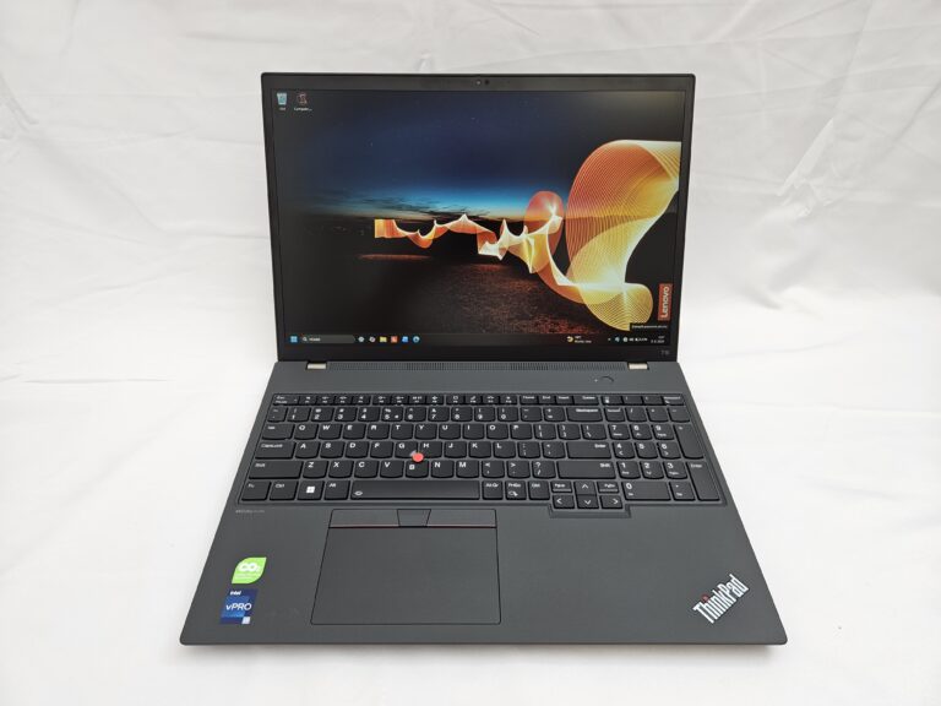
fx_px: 625
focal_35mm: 23
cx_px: 470
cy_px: 353
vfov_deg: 58.9
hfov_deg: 73.9
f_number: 1.8
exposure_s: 1/100
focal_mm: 5.4
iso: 32
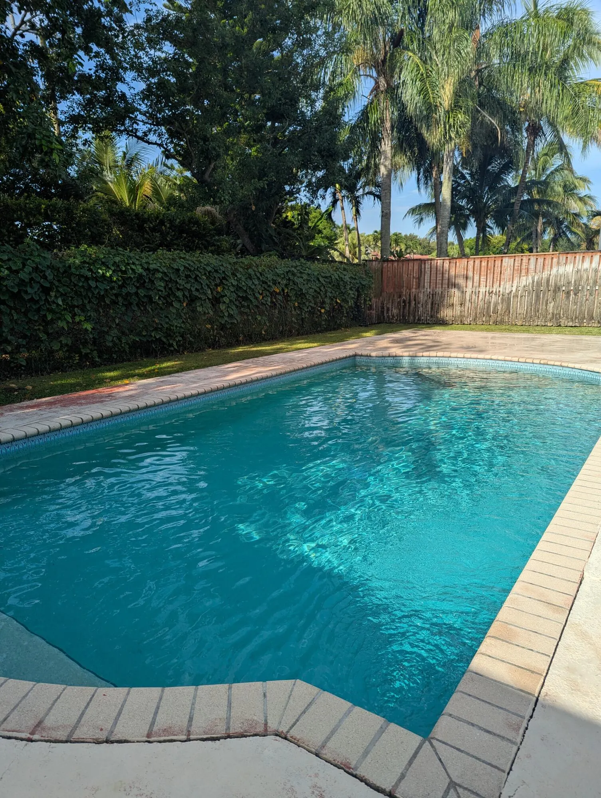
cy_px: 399
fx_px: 554
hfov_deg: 56.9
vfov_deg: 71.5
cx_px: 300
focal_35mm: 24
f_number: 1.85
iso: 42
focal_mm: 6.81
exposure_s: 1/1664
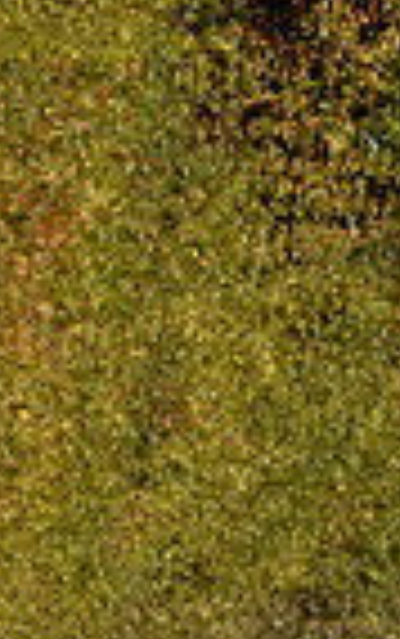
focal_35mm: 832
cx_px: 1034
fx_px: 14483
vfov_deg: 2.5
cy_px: 18
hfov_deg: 1.6
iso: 1000
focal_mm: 200
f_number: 10
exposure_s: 1/1250
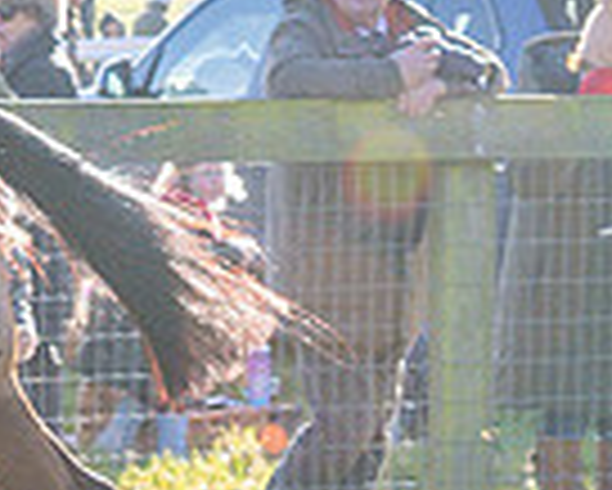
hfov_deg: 5.1
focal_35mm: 380
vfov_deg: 4.1
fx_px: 6888
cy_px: 622
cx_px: 343
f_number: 4
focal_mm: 37
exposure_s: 1/1000
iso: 640
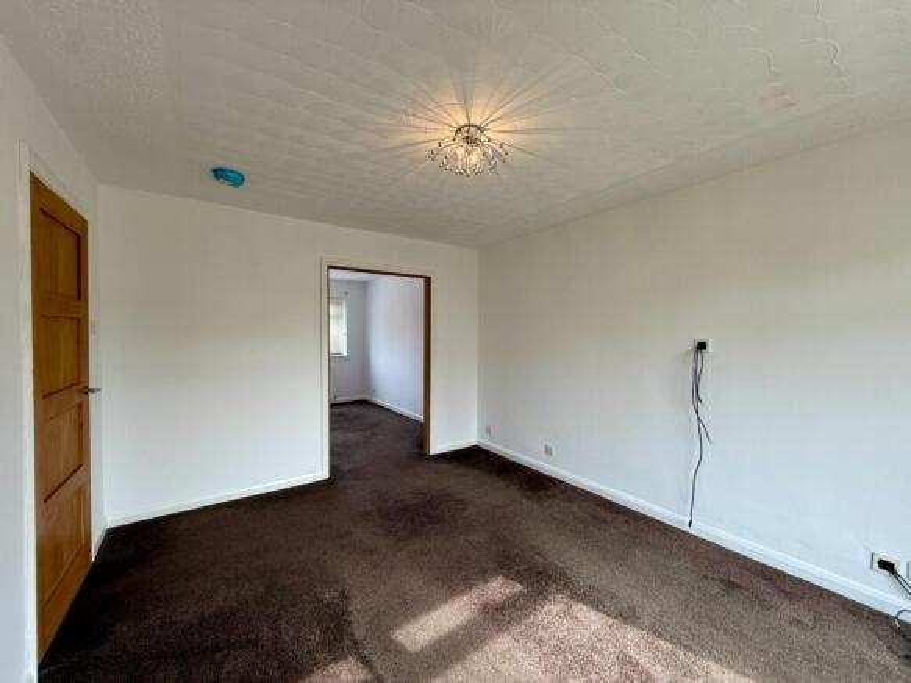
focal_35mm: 14
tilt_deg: -1.0
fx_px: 368
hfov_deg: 102.1
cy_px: 342
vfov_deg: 85.7
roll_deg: -1.0
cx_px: 456
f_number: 2.2
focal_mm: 2.22
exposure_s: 1/100
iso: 50
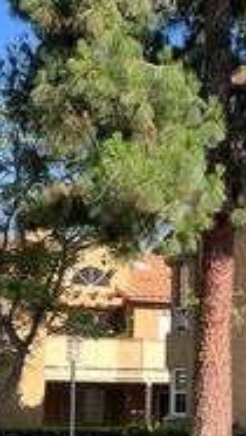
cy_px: 327
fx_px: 879
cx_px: 180
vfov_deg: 27.5
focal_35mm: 76
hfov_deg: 15.9
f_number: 1.5
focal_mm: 5.7
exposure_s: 1/1344
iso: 50
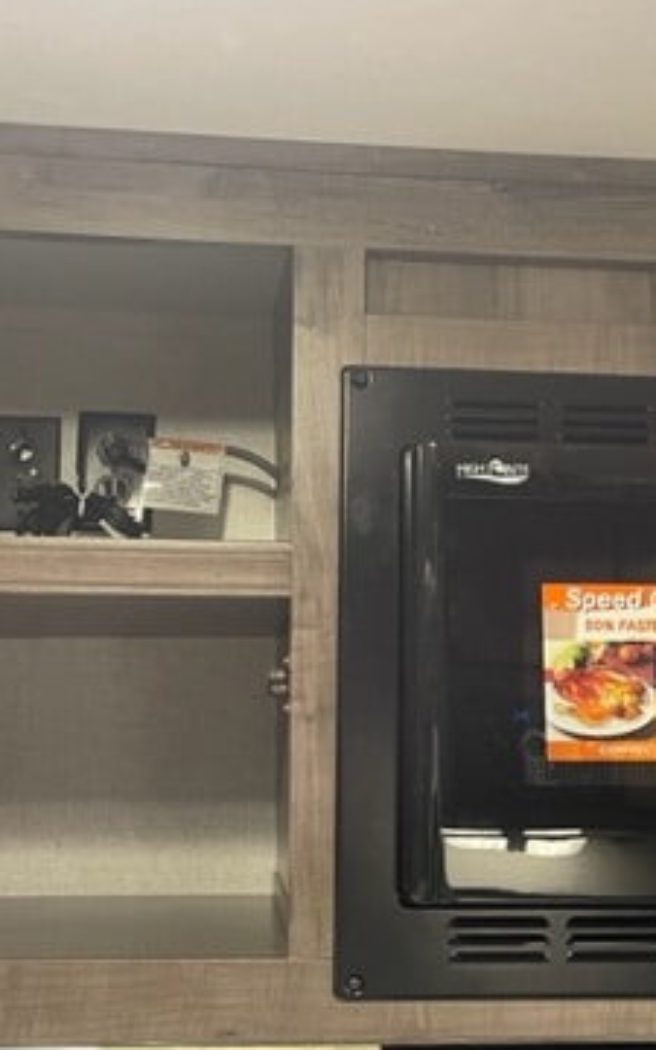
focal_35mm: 49
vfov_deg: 41.1
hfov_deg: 26.3
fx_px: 1402
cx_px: 367
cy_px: 522
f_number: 1.6
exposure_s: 1/60
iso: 500
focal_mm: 5.1
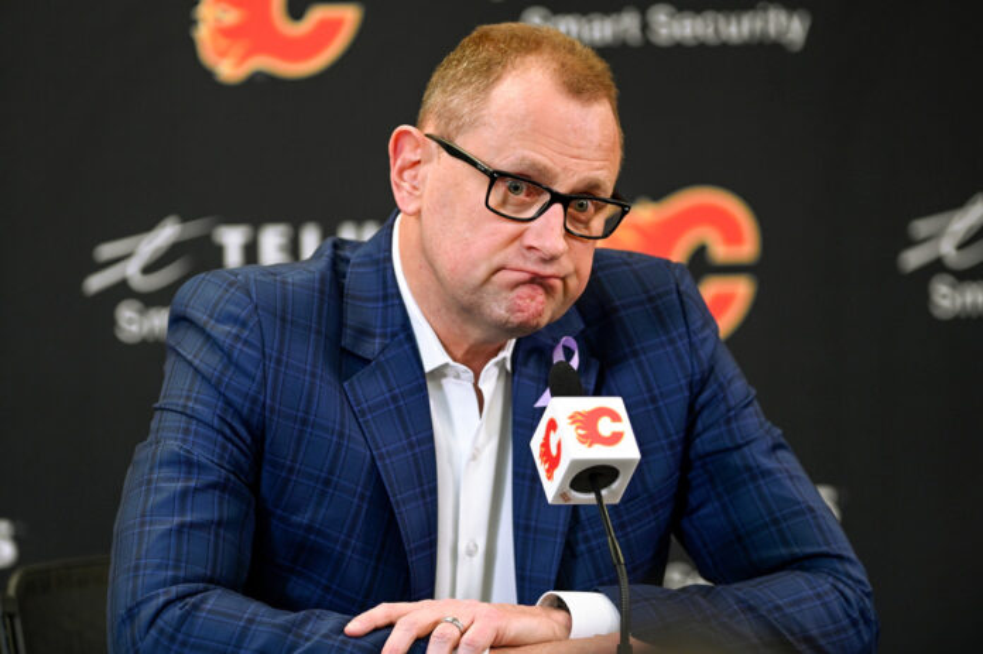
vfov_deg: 4.6
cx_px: 492
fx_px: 8186
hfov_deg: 6.9
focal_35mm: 300
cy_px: 327
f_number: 2.8
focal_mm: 300
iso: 1600
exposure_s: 1/400
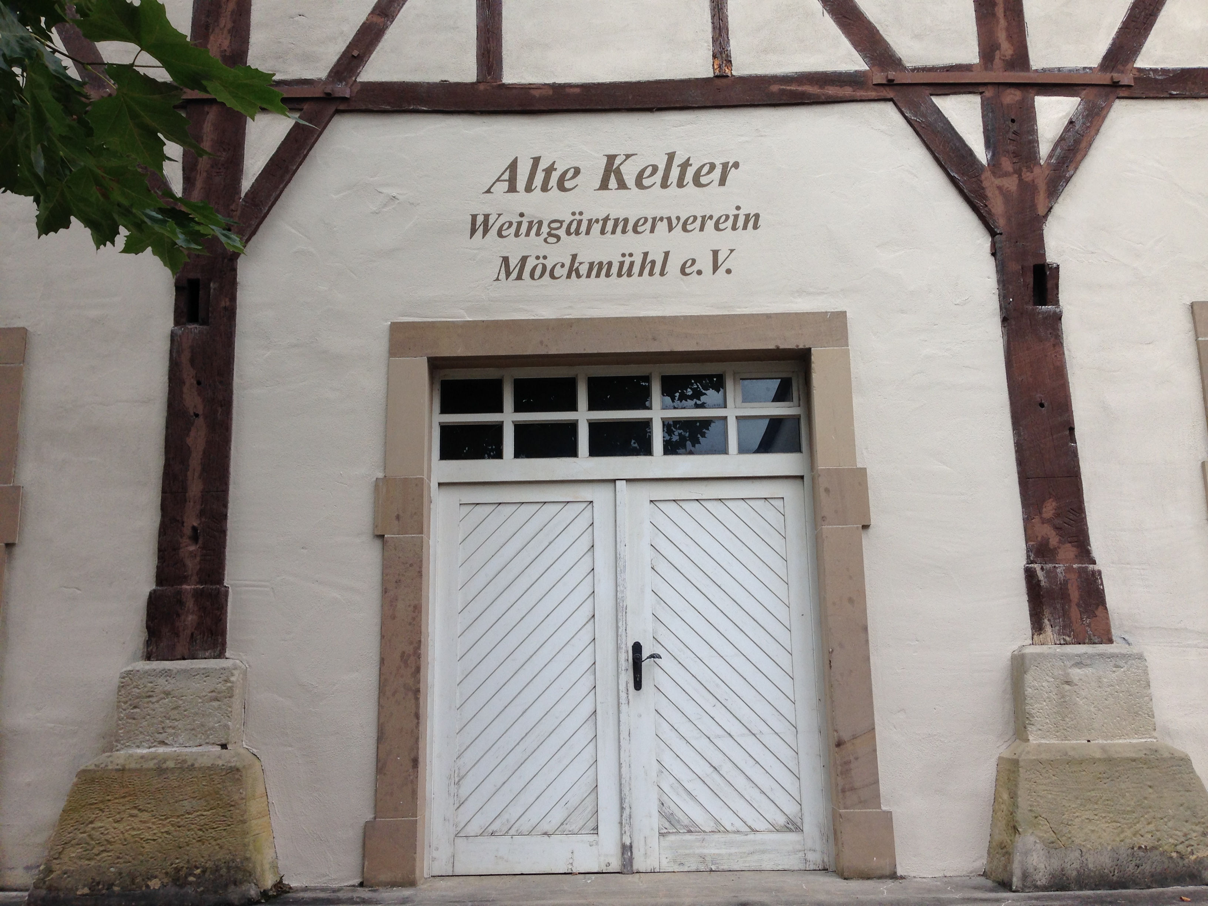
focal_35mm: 33
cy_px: 453
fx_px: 1152
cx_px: 604
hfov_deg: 55.4
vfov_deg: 42.9
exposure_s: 1/166
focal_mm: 4.12
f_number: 2.4
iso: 50
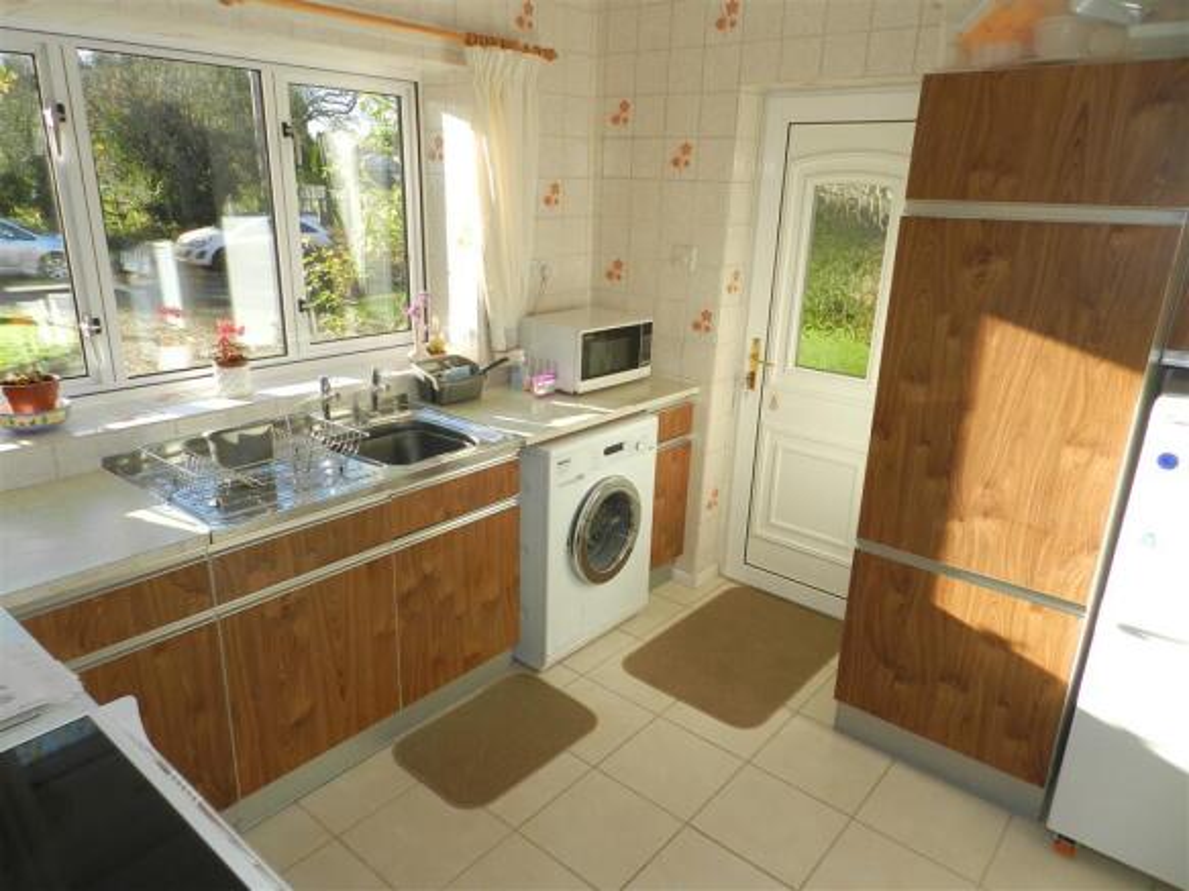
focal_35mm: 23
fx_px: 790
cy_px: 446
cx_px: 594
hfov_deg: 73.9
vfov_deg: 58.9
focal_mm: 4
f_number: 3.4
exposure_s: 1/250
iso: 160
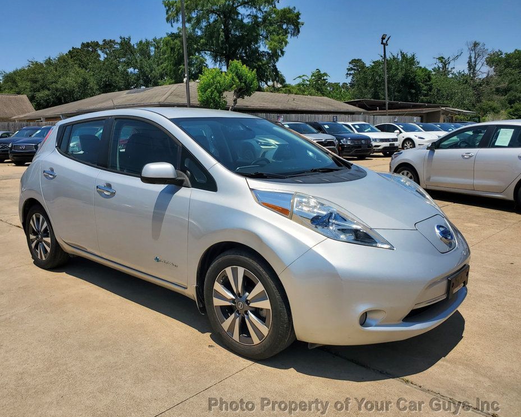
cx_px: 243
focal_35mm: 28
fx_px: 432
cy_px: 208
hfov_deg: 62.2
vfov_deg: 51.5
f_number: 2.4
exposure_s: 1/2820
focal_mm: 4.3
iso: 50
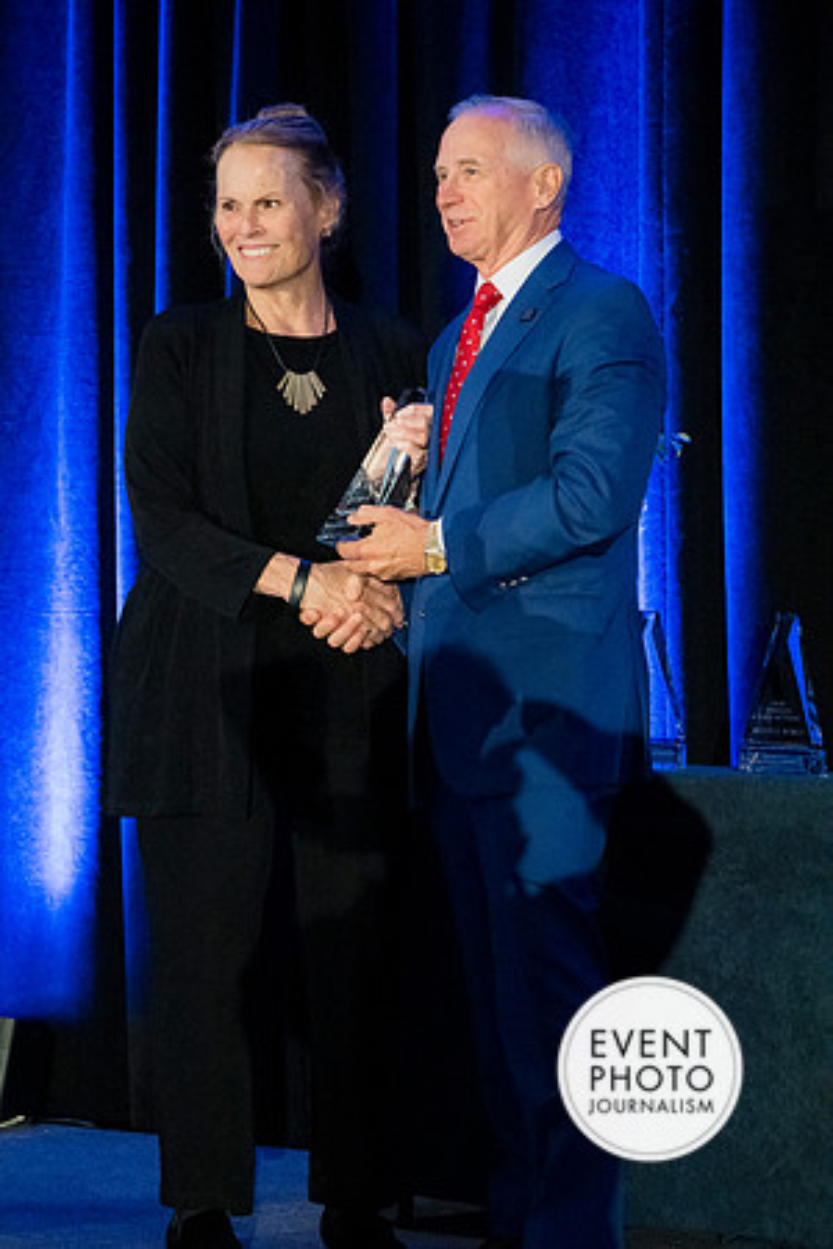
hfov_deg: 14.7
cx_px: 416
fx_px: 3228
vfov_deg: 21.9
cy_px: 624
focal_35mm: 93
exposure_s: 1/125
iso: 10000
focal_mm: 62
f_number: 4
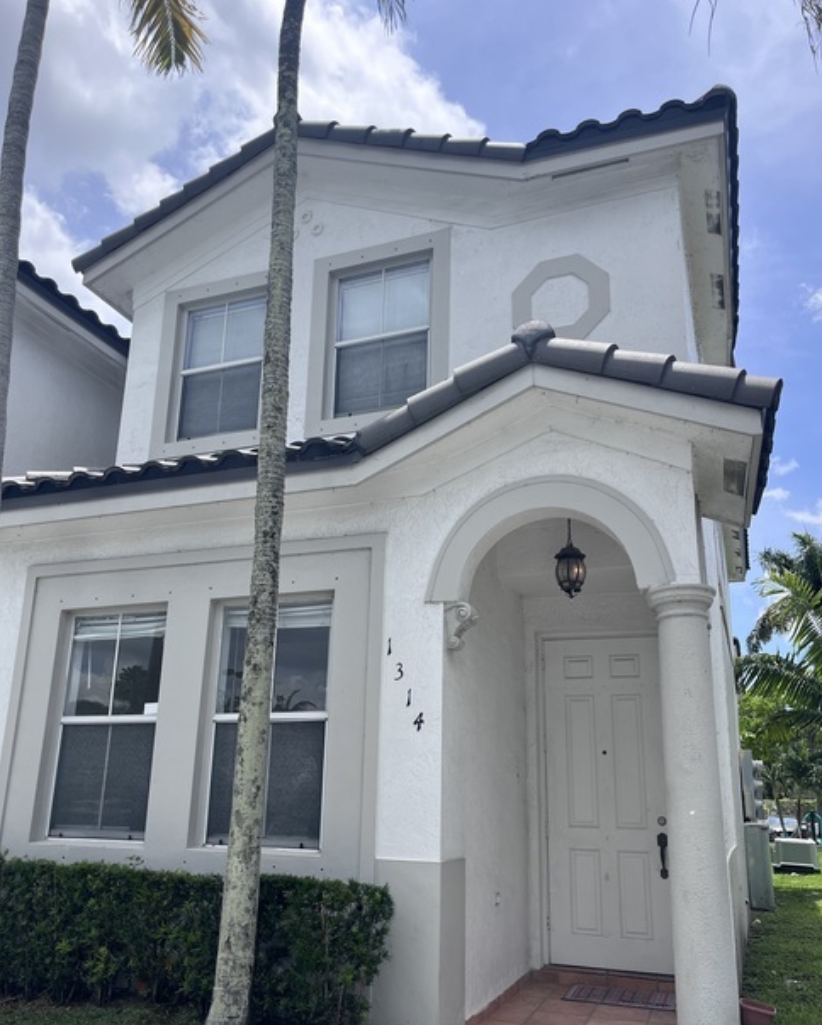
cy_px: 563
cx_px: 413
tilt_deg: +15.2
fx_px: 851
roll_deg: -1.5
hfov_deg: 51.6
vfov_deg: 62.0
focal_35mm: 28
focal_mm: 5.1
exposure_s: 1/2755
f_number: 1.6
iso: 50
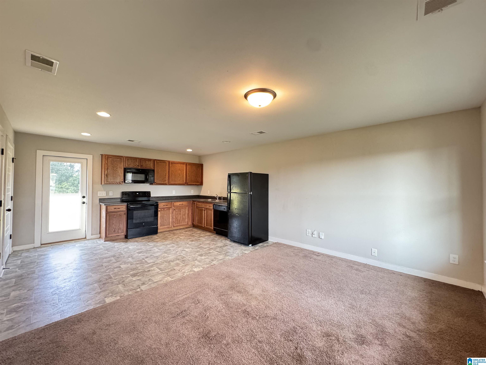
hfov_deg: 102.1
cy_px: 182
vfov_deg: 85.7
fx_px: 197
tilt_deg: +0.8
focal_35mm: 14
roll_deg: -1.1
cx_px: 243
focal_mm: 2.22
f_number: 2.2
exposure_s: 1/60
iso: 640
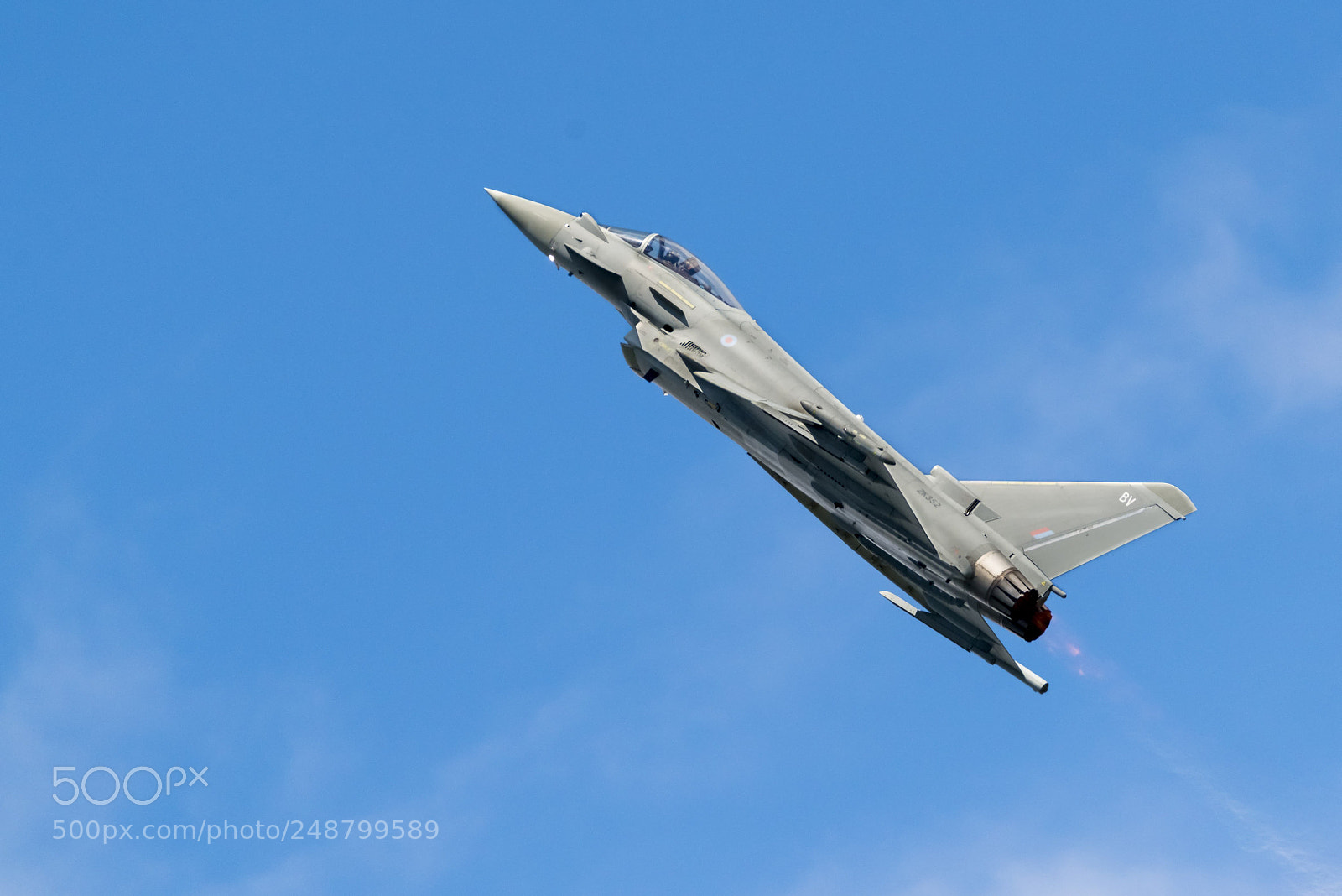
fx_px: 22374
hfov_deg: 3.4
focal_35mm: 600
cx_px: 671
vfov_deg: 2.3
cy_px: 448
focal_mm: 600
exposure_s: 1/3200
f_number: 6.3
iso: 640
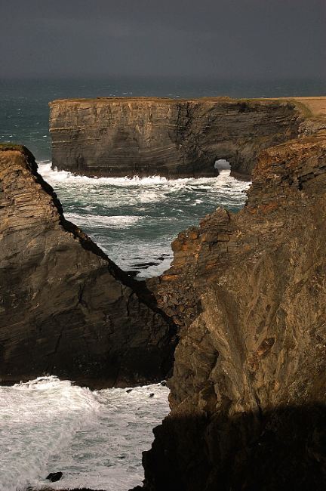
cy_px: 246
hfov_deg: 16.5
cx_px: 163
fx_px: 1123
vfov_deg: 24.6
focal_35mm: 82
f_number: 18
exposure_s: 1/125
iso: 200
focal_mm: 55
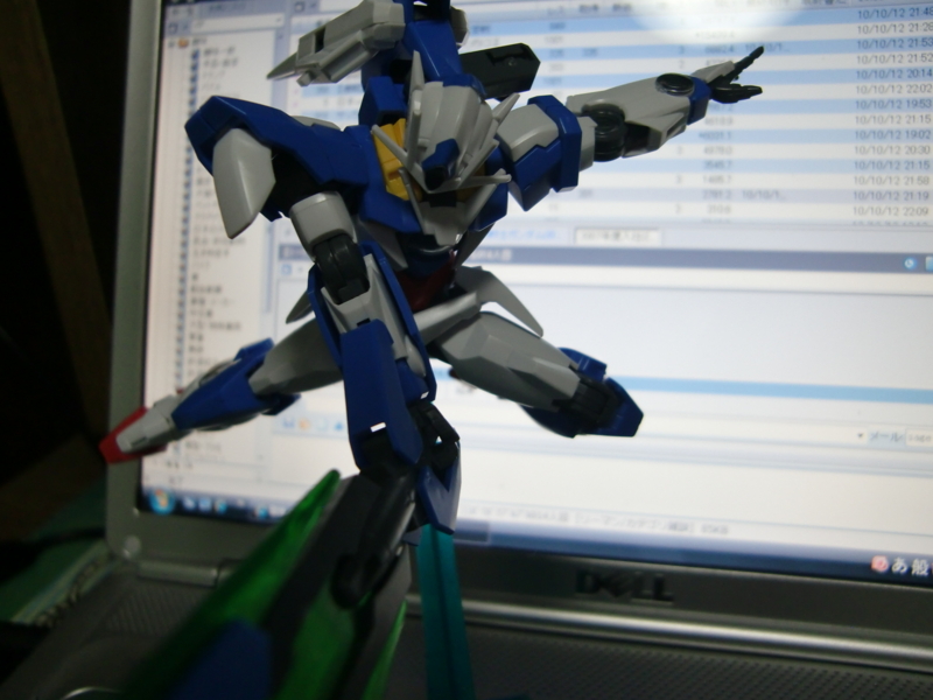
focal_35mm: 28
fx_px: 755
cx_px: 466
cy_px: 350
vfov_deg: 49.7
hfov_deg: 63.4
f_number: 2.6
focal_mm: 4.9
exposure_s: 1/60
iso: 160
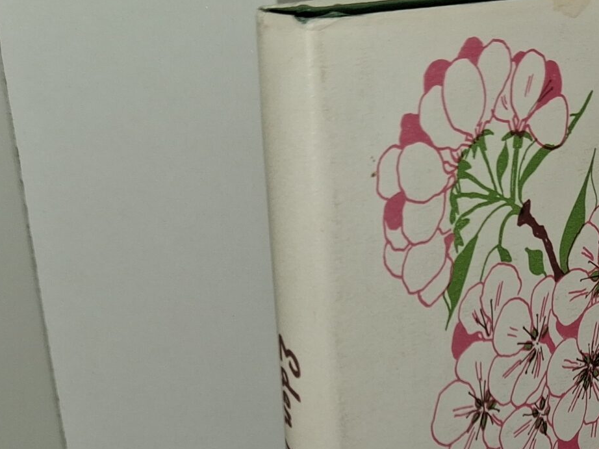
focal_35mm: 75
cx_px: 502
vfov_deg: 18.4
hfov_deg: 25.4
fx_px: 1297
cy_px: 566
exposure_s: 1/120
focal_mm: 4
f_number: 1.8
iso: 32
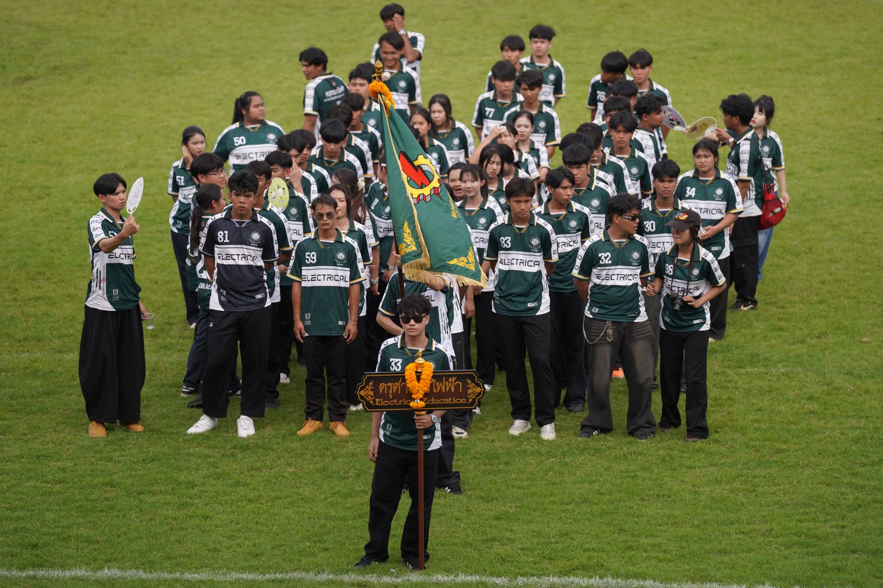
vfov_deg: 7.3
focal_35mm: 188
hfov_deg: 10.9
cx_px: 442
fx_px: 4611
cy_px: 294
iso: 500
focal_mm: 188
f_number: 2.8
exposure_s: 1/4000
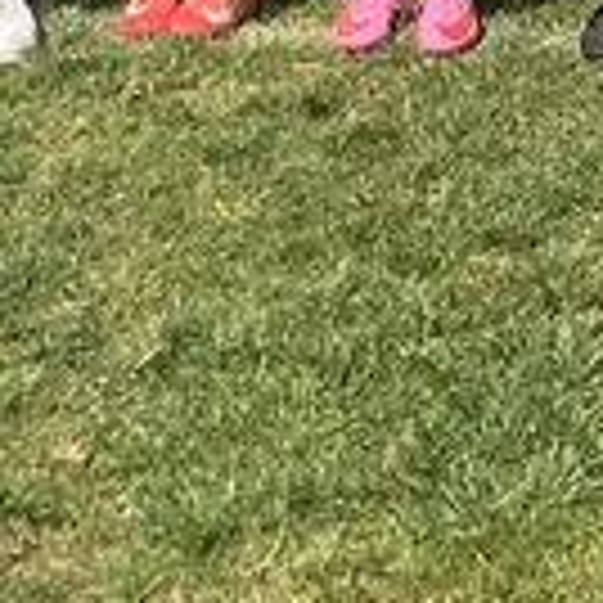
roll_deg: -0.3
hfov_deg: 10.2
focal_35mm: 164
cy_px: -662
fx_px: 3232
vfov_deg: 9.8
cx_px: 1004
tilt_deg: -3.5
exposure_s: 1/1631
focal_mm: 3.3
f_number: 2.4
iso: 25
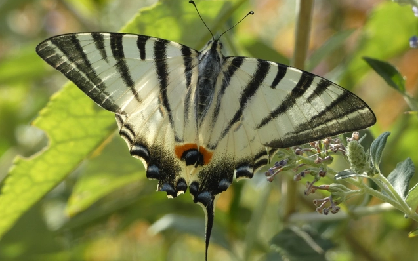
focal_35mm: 329
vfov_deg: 4.0
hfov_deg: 6.4
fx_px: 3748
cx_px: 209
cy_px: 135
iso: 125
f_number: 5.6
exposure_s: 1/80
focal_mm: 55.4
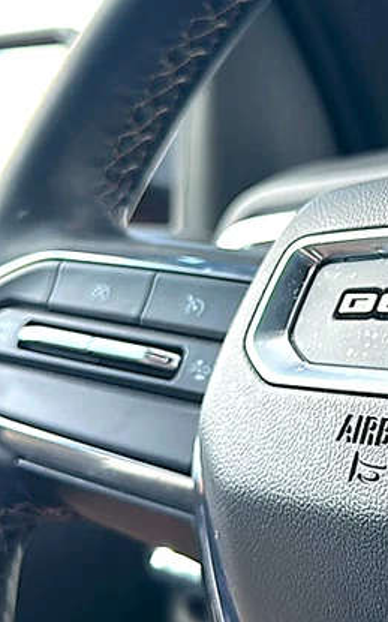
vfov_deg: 34.6
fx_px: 999
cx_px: 427
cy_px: 298
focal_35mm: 59
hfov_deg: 20.9
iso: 100
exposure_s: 1/311
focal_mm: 6.86
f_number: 1.78
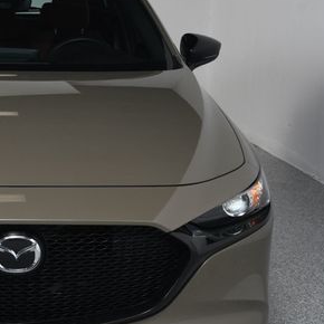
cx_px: 18
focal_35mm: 90
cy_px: 177
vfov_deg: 19.3
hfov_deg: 18.9
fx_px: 953
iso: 100
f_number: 10
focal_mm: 32
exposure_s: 1/160
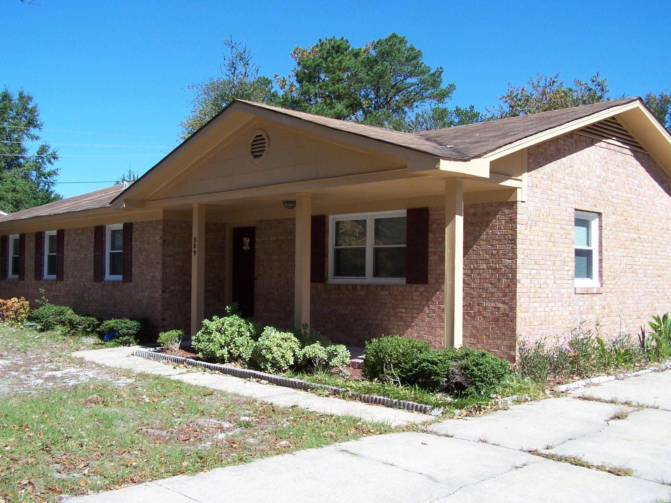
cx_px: 336
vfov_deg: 37.7
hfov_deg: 49.0
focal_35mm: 38
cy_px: 252
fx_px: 737
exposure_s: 1/500
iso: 80
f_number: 4
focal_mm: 6.3
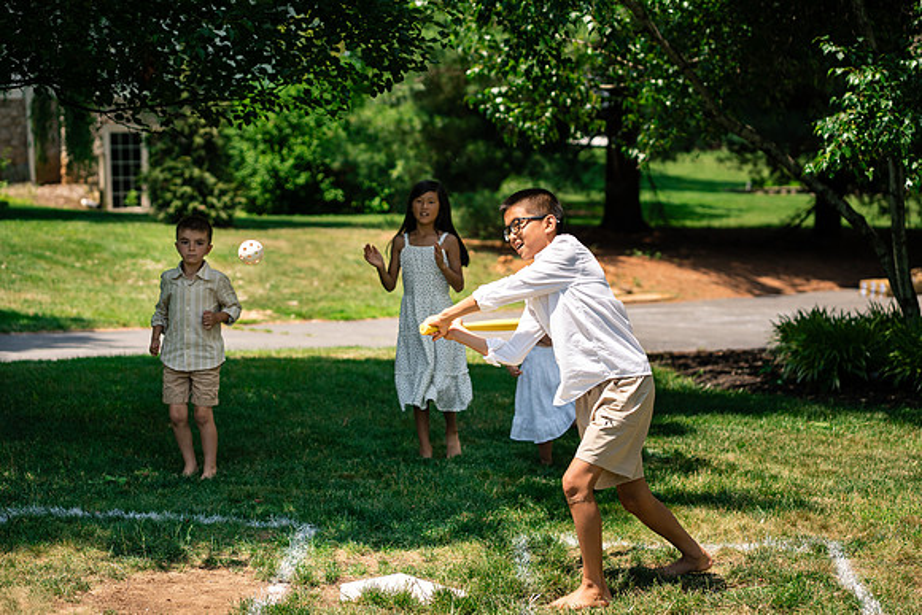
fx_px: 2177
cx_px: 461
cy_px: 308
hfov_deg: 23.9
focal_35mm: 85
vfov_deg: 16.1
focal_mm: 85
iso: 320
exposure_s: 1/3200
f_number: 3.5
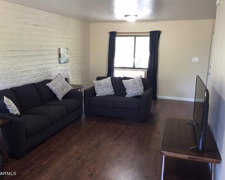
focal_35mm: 31
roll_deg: -0.4
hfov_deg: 57.1
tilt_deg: -10.2
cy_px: 89
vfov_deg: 47.2
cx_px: 104
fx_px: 207
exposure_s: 1/30
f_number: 2.2
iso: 160
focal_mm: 4.15
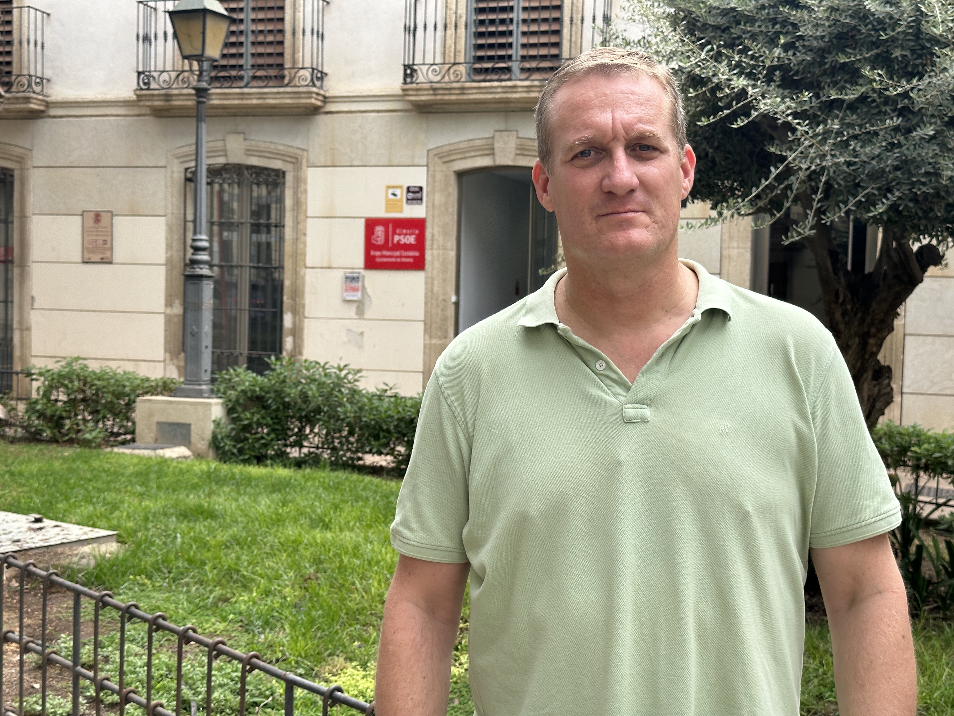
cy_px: 358
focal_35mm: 48
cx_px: 477
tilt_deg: -2.5
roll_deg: -1.9
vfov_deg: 30.3
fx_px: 1323
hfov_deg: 39.7
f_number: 1.78
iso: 64
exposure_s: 1/836
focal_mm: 6.86
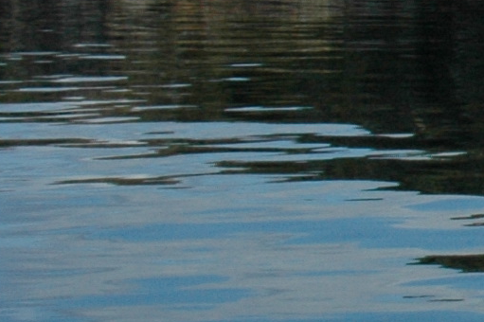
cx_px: 1395
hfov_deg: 7.4
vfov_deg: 5.6
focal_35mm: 247
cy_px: 92
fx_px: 3319
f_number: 13
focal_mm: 28
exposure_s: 1/640
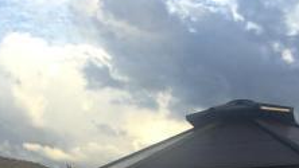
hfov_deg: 23.1
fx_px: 722
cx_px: 65
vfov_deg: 12.6
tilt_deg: +1.2
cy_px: 258
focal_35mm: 91
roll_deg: +0.1
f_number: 2.2
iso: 32
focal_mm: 4.15
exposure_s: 1/599
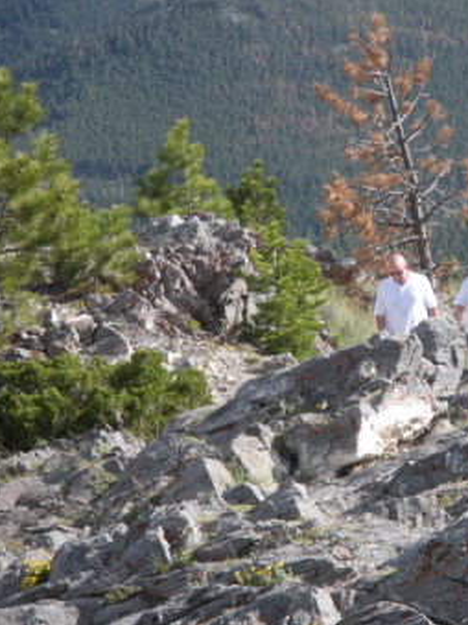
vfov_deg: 8.2
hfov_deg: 6.1
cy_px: 312
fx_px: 4365
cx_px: 381
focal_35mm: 242
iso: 64
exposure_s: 1/184
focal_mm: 31.5
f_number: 5.6
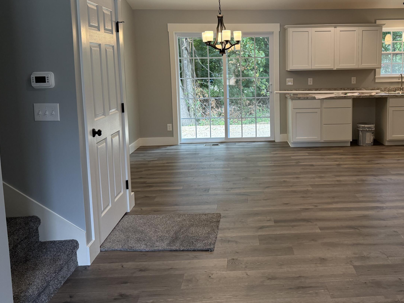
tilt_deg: -5.9
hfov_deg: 54.3
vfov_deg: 42.5
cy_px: 109
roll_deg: +0.9
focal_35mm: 33
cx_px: 267
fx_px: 385
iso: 200
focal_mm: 6.76
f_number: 1.78
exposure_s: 1/150
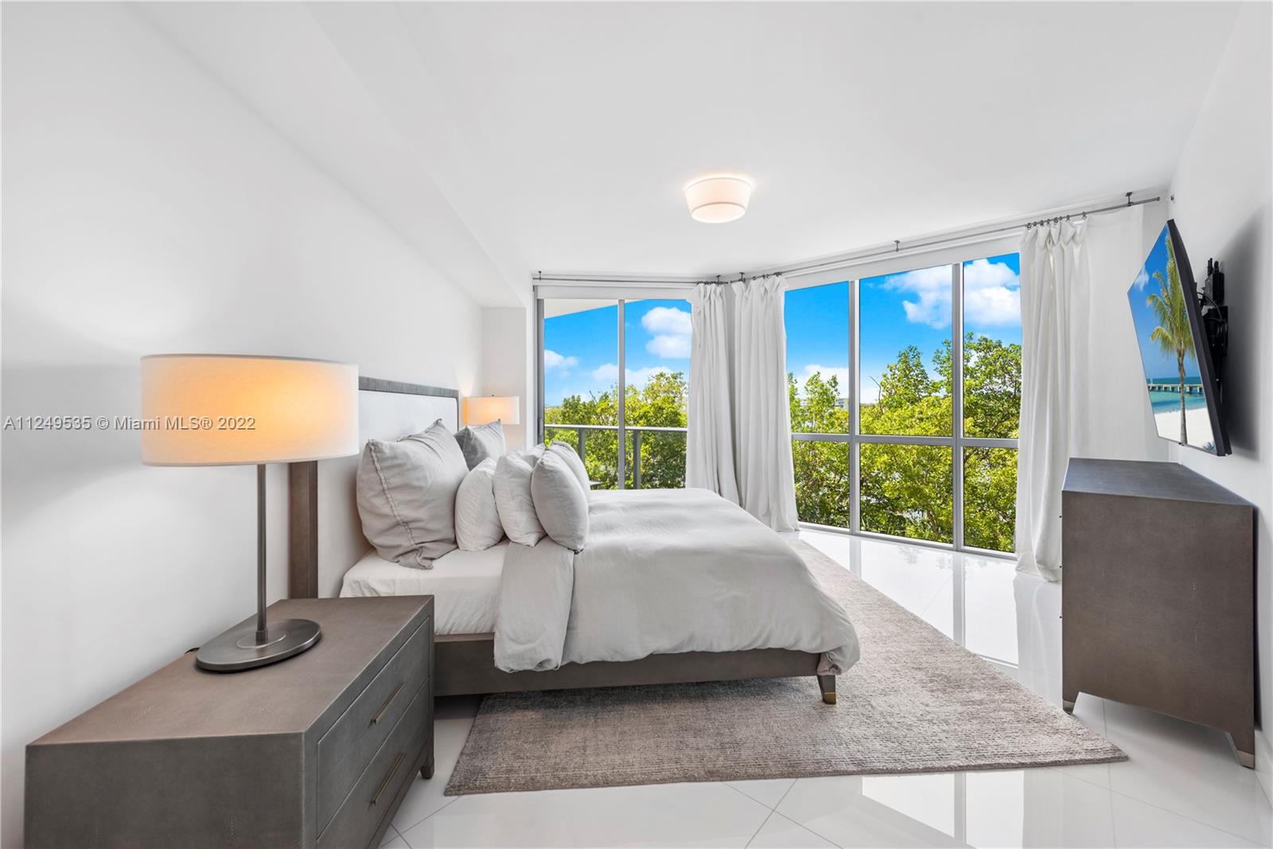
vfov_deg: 81.2
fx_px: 495
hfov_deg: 104.2
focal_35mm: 14
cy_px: 424
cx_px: 636
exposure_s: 1/8
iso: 100
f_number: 8
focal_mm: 14
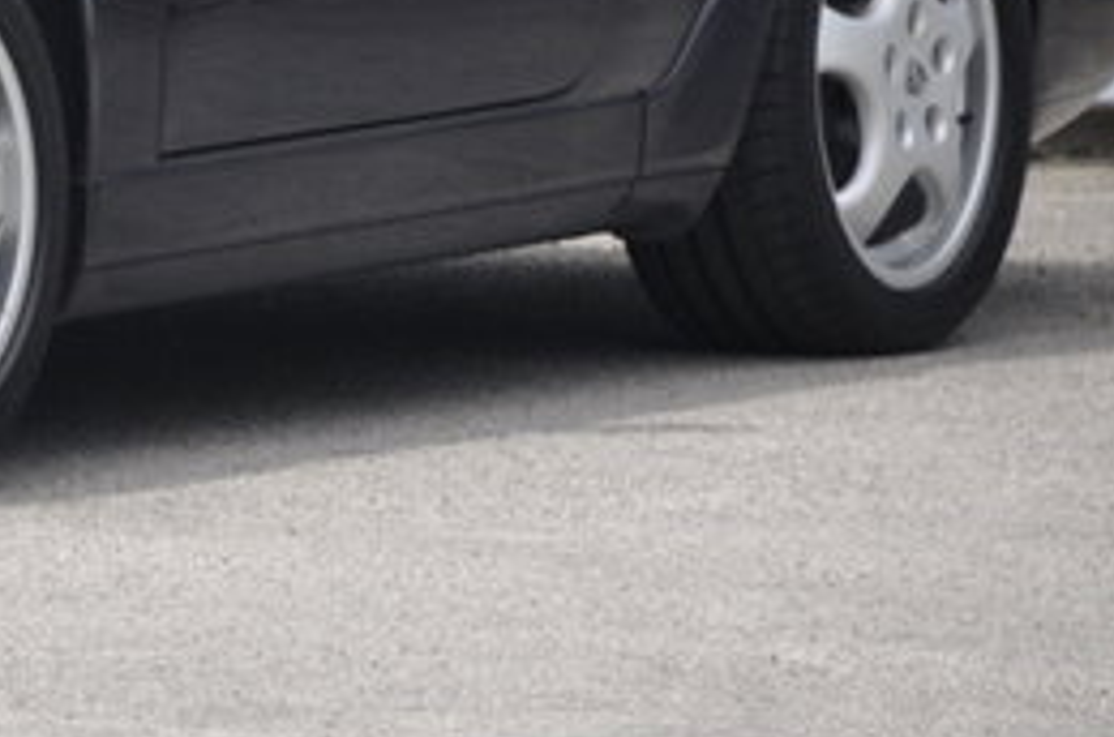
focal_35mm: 754
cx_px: -360
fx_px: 23275
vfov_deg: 1.8
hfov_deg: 2.7
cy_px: -103
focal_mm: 170
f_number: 6
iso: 500
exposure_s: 1/500
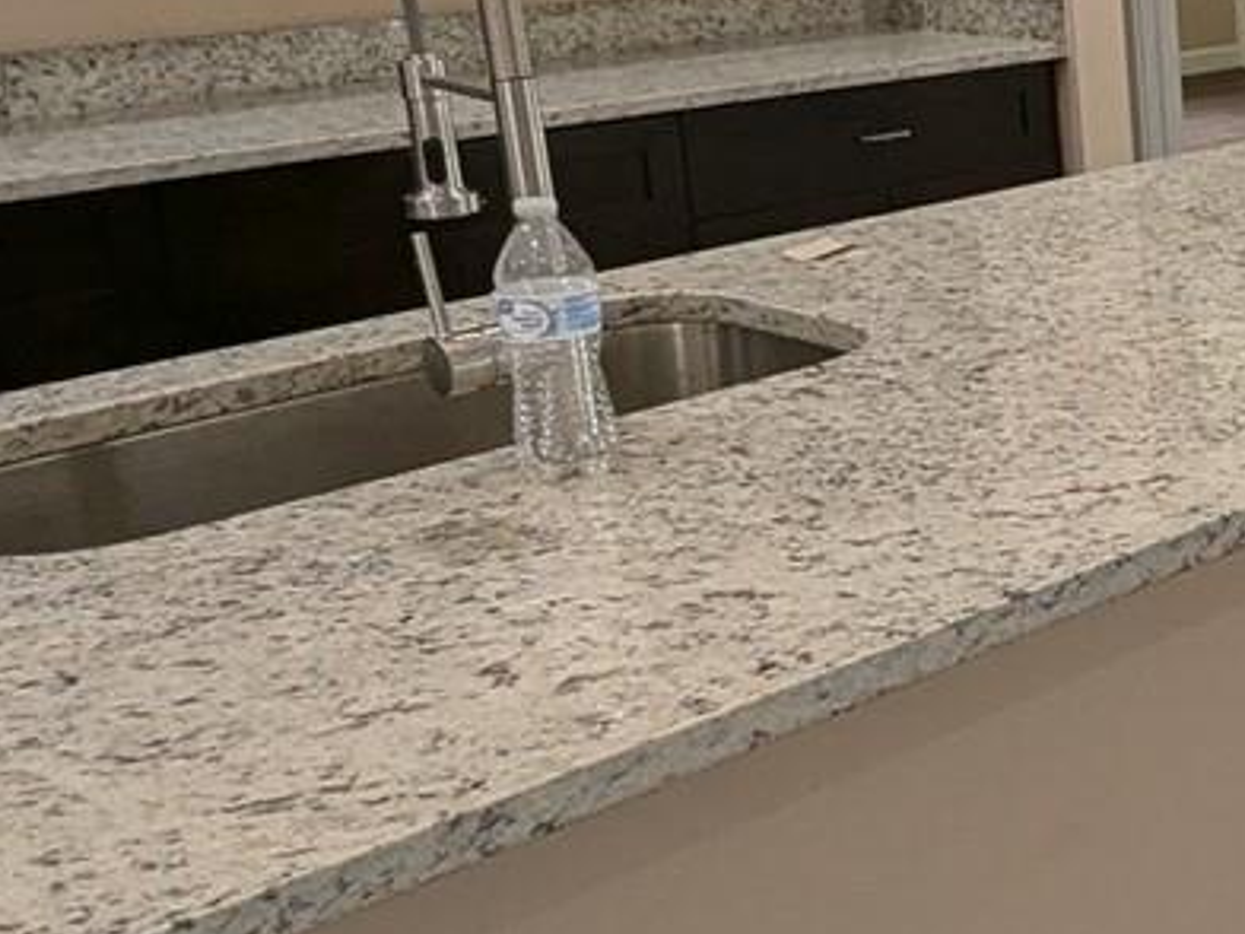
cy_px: 264
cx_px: 1613
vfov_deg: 27.2
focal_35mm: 53
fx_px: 1906
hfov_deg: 29.3
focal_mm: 1.95
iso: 63
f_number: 2.2
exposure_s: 1/40
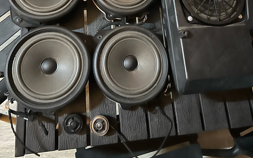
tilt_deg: -67.4
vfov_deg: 31.1
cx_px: 127
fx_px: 255
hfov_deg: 52.7
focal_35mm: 37
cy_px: -10
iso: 1000
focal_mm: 5.7
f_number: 1.5
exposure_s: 1/17
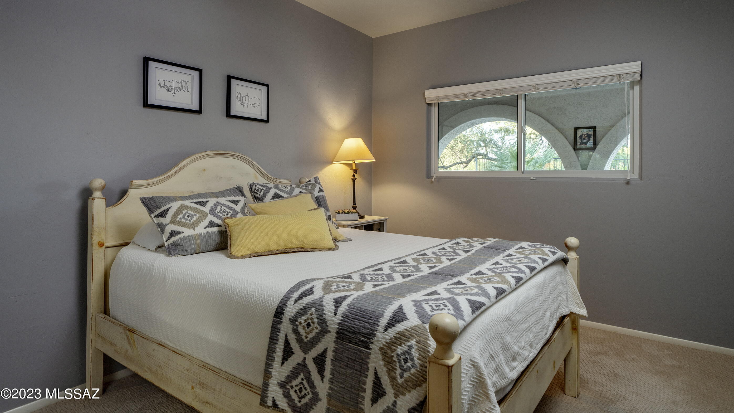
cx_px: 368
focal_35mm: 20
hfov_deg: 86.6
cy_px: 170
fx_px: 389
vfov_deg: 55.6
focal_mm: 19
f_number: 10
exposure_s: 1/6
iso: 200
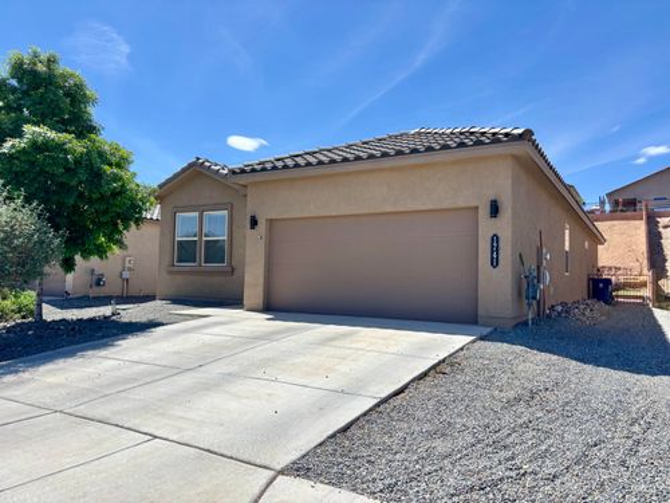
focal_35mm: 26
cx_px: 335
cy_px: 252
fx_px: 503
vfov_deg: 53.1
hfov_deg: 67.3
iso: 50
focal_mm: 5.96
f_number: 1.6
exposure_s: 1/4630
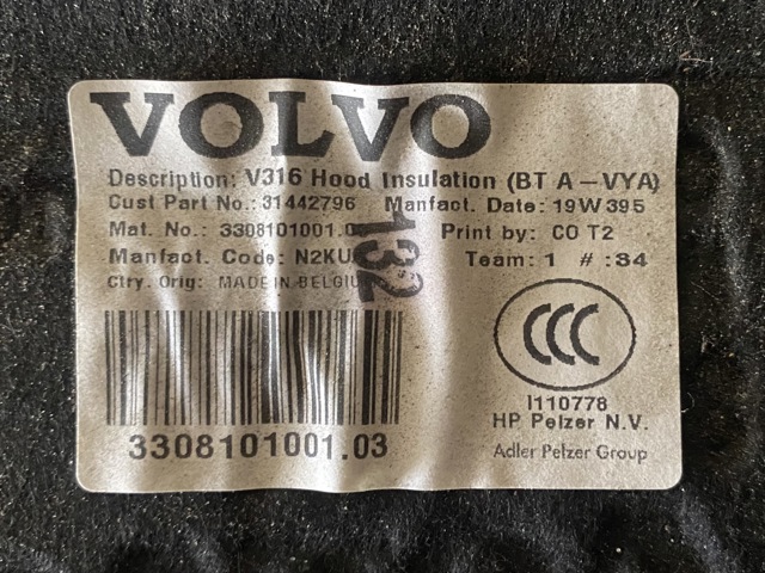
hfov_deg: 69.4
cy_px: 286
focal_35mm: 25
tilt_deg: -42.9
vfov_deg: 54.9
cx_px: 382
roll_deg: +26.2
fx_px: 552
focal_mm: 4.25
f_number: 1.8
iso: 640
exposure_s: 1/30
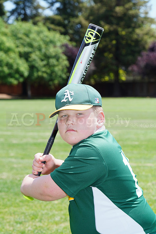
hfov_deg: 9.6
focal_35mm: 143
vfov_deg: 14.3
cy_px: 117
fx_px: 929
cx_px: 78
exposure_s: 1/200
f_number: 10
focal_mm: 143
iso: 200
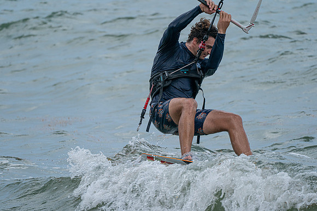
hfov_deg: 5.2
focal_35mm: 400
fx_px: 3523
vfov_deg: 3.4
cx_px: 158
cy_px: 106
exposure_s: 1/2000
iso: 800
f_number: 8
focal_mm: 400
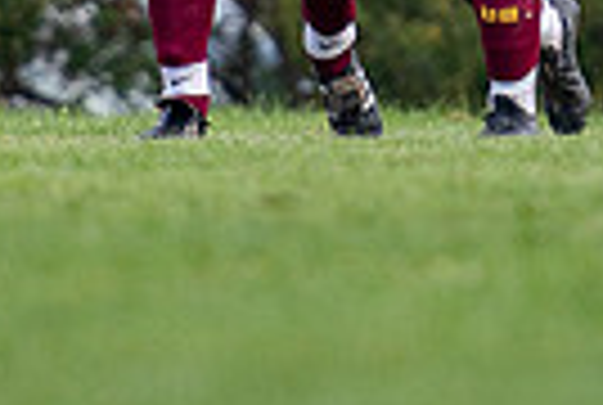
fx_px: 34061
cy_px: -469
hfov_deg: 1.0
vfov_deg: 0.7
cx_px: 473
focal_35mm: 2029
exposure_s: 1/1250
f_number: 2.8
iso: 320
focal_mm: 200
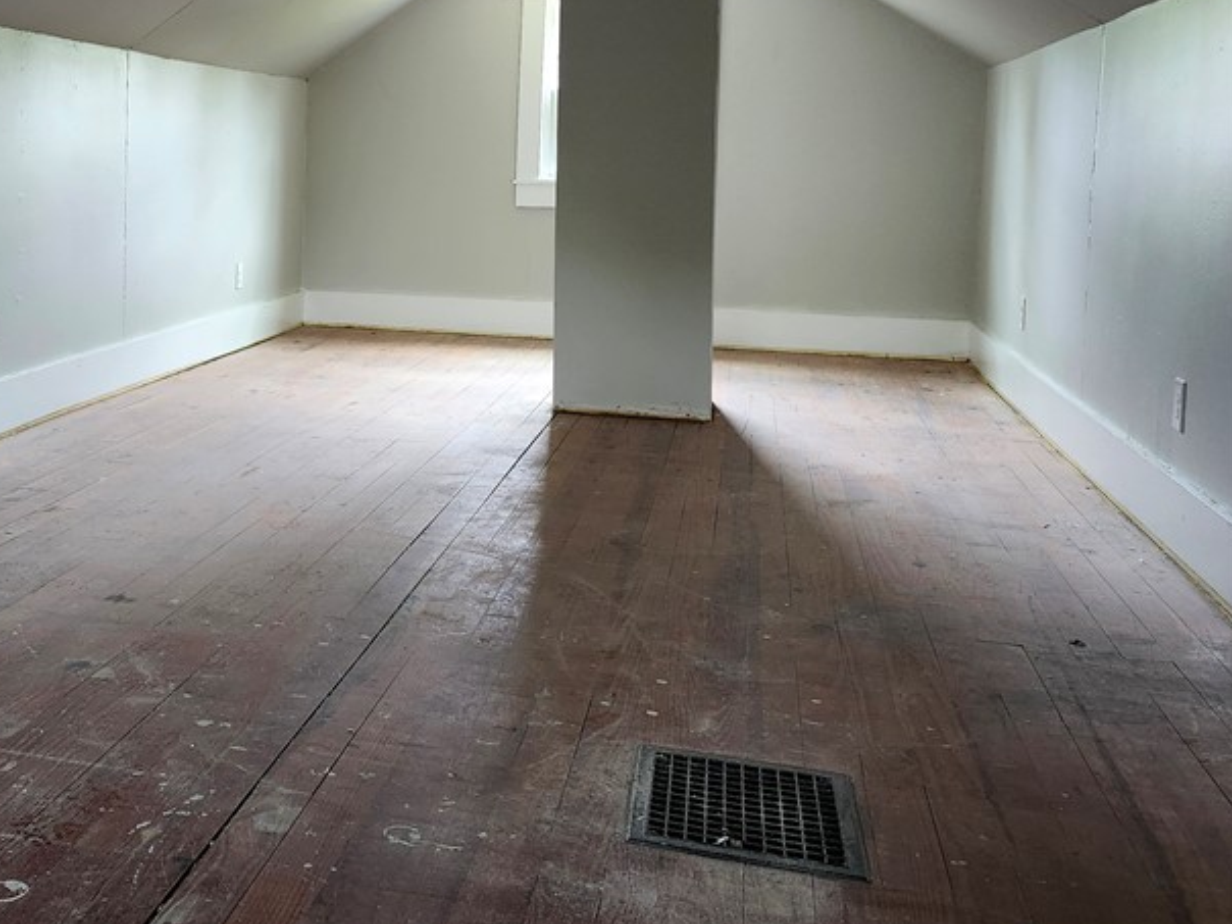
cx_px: 198
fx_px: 1388
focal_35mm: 39
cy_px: 269
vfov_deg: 36.2
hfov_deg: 44.8
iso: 640
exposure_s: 1/120
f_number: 1.8
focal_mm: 5.54
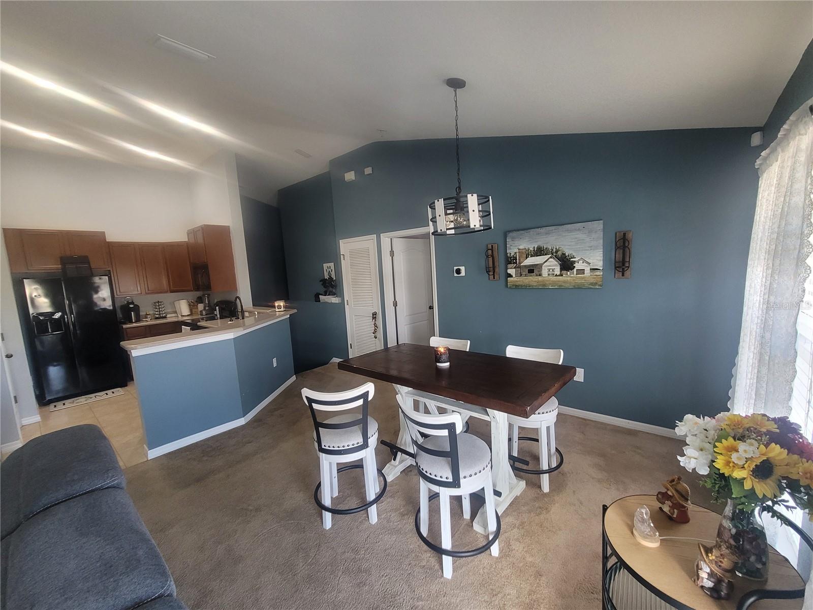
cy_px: 305
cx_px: 406
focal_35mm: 13
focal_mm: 2.2
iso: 320
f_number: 2.2
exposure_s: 1/40
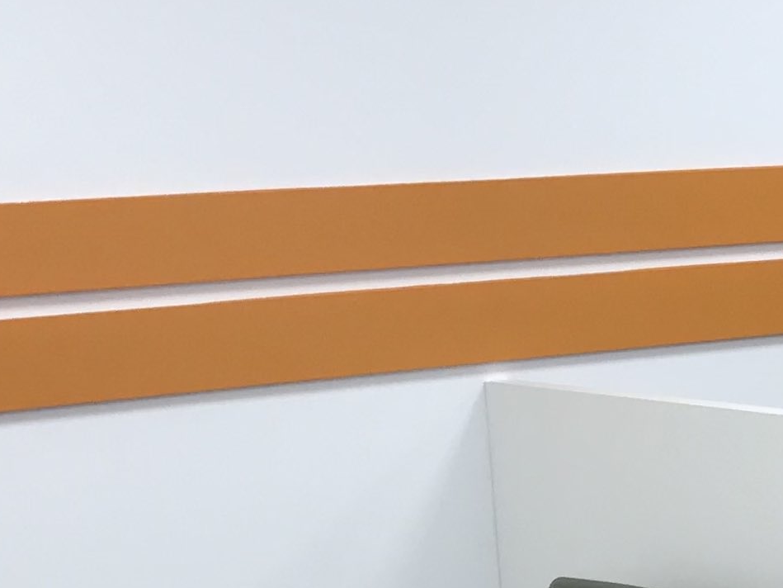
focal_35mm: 119
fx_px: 2692
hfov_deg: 15.0
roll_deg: +1.1
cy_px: 624
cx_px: 1270
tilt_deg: -10.0
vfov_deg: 12.3
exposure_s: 1/50
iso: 32
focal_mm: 3.99
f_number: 1.8
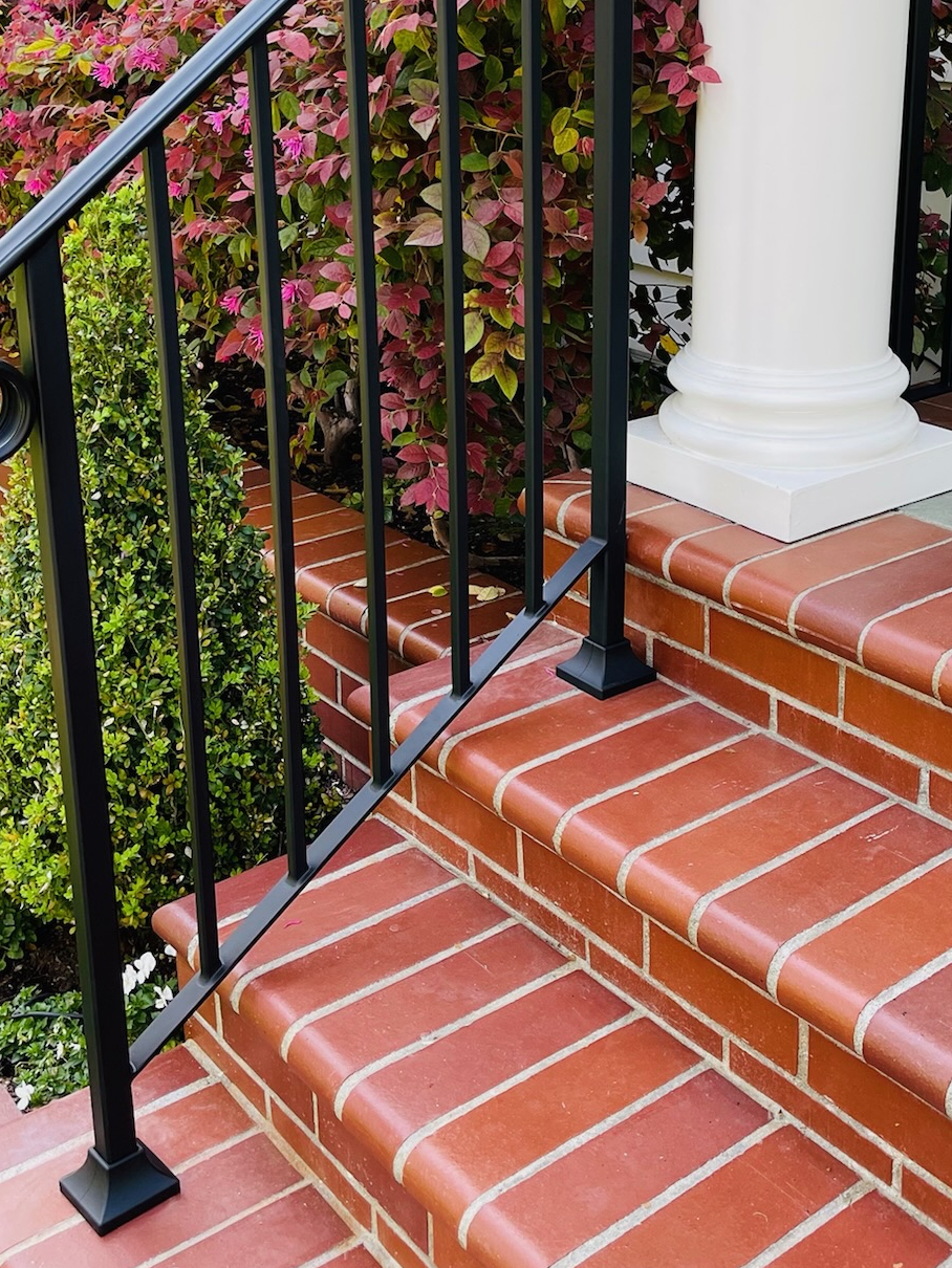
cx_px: 624
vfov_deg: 42.4
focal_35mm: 44
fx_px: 1613
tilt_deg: -18.1
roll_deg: -0.8
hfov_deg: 32.6
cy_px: 432
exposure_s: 1/190
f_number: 1.6
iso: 32
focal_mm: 5.1
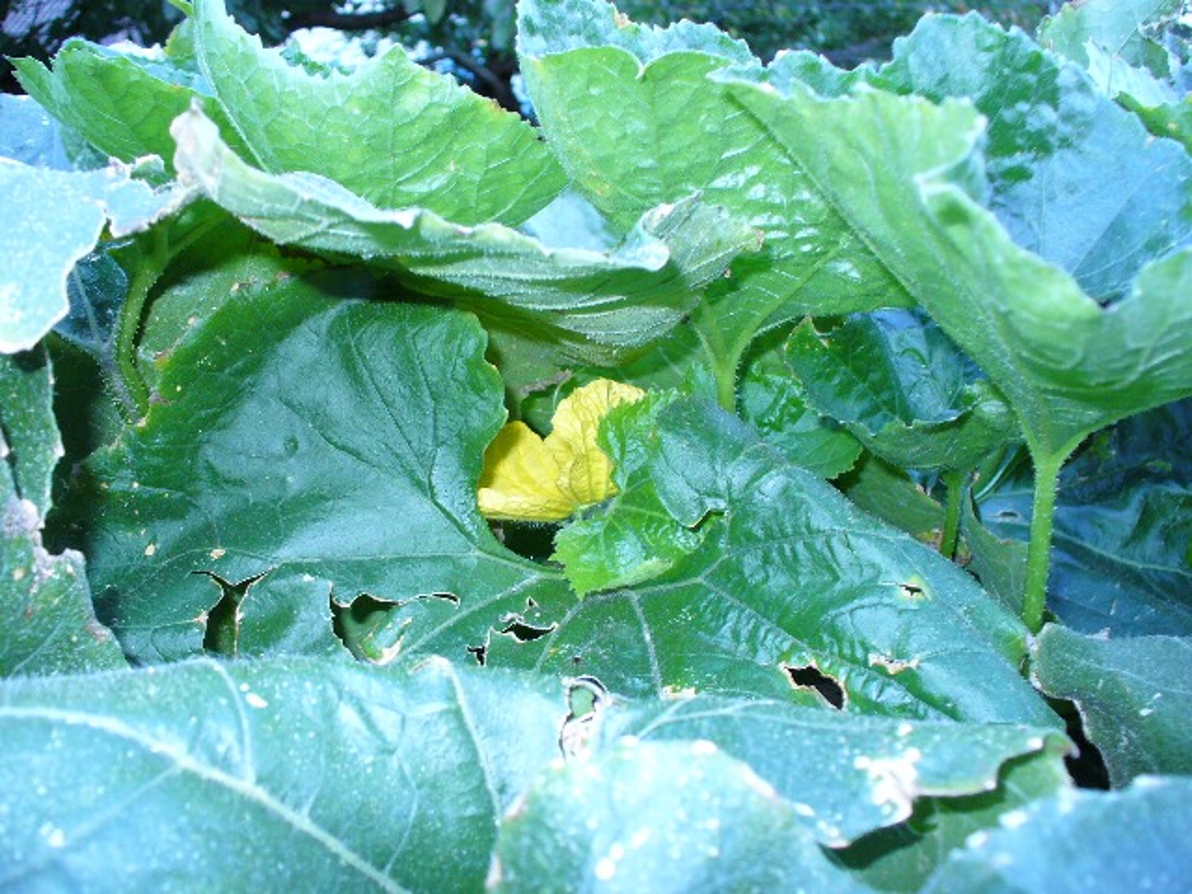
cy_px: 447
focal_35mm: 37
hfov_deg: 50.1
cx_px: 596
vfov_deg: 38.7
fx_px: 1274
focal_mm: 6.1
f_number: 2.8
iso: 200
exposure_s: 1/30
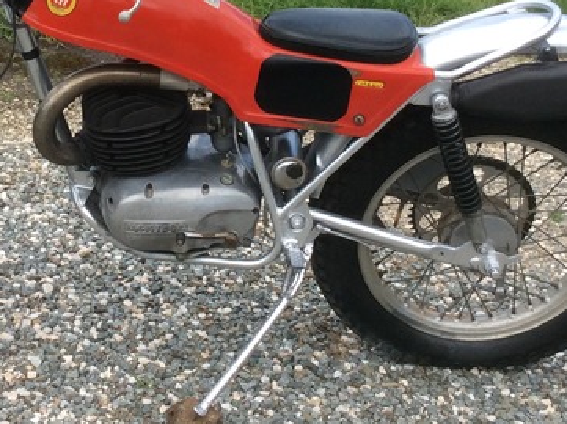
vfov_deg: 20.4
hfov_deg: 27.1
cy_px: 79
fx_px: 1162
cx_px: 148
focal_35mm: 71
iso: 32
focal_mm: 3.3
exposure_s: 1/596
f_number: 2.4
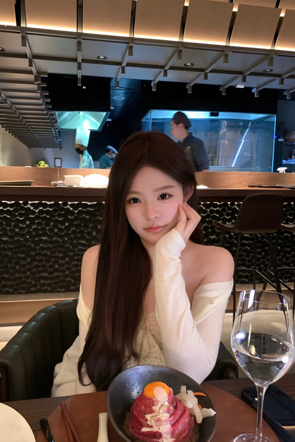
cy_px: 214
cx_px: 138
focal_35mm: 28
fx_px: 344
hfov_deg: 46.4
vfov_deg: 65.5
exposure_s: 1/24
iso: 500
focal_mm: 4.25
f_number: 1.8
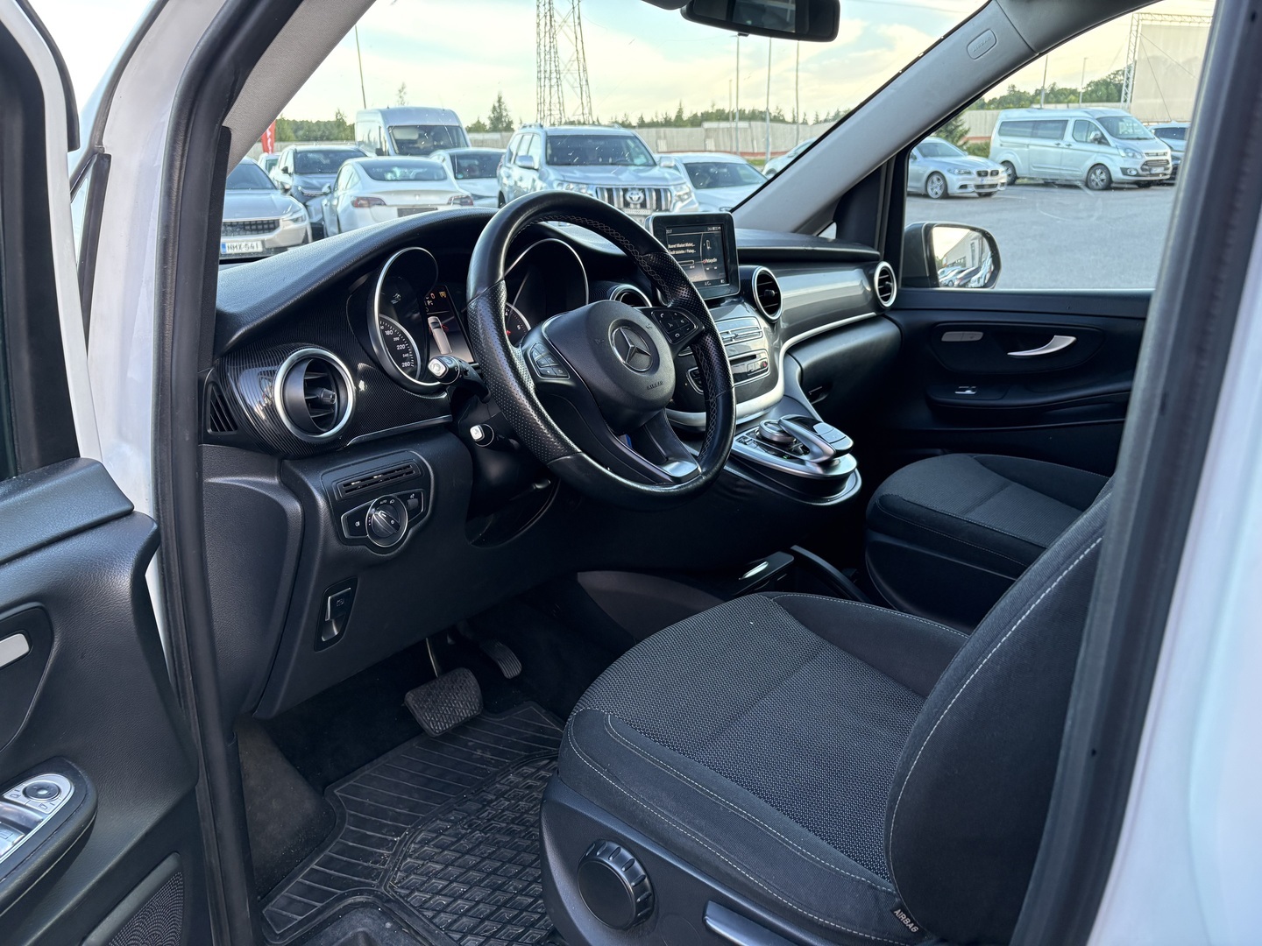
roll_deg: +1.2
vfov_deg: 53.1
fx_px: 948
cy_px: 473
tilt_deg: -18.5
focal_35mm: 26
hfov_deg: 67.3
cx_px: 631
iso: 125
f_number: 1.6
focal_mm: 5.96
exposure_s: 1/121
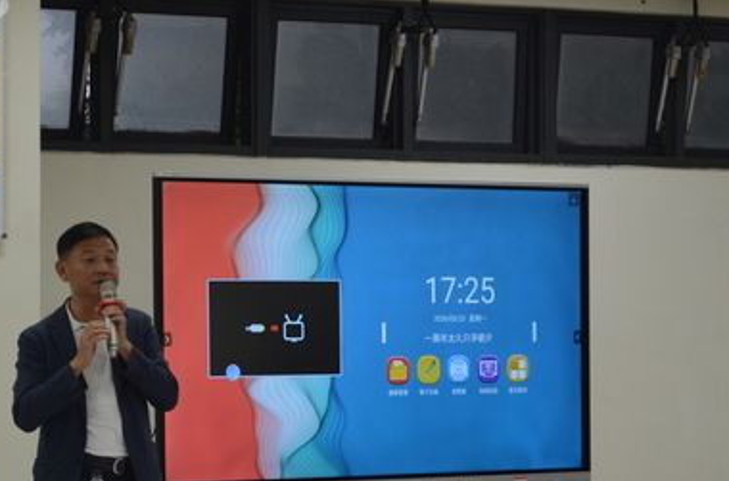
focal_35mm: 152
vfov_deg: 9.0
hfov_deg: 13.5
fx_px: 3067
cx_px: 186
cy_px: 350
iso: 560
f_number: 5.6
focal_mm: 55
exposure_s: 1/60
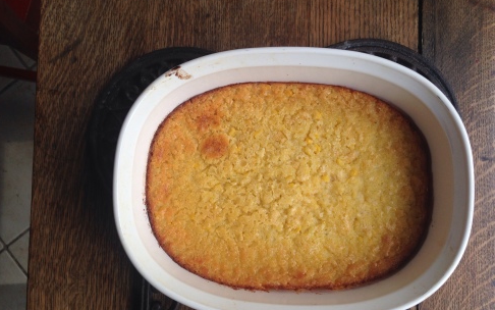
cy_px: 176
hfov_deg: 54.0
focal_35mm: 36
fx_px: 486
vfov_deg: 35.3
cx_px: 244
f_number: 2.4
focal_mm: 4.12
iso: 50
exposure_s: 1/311
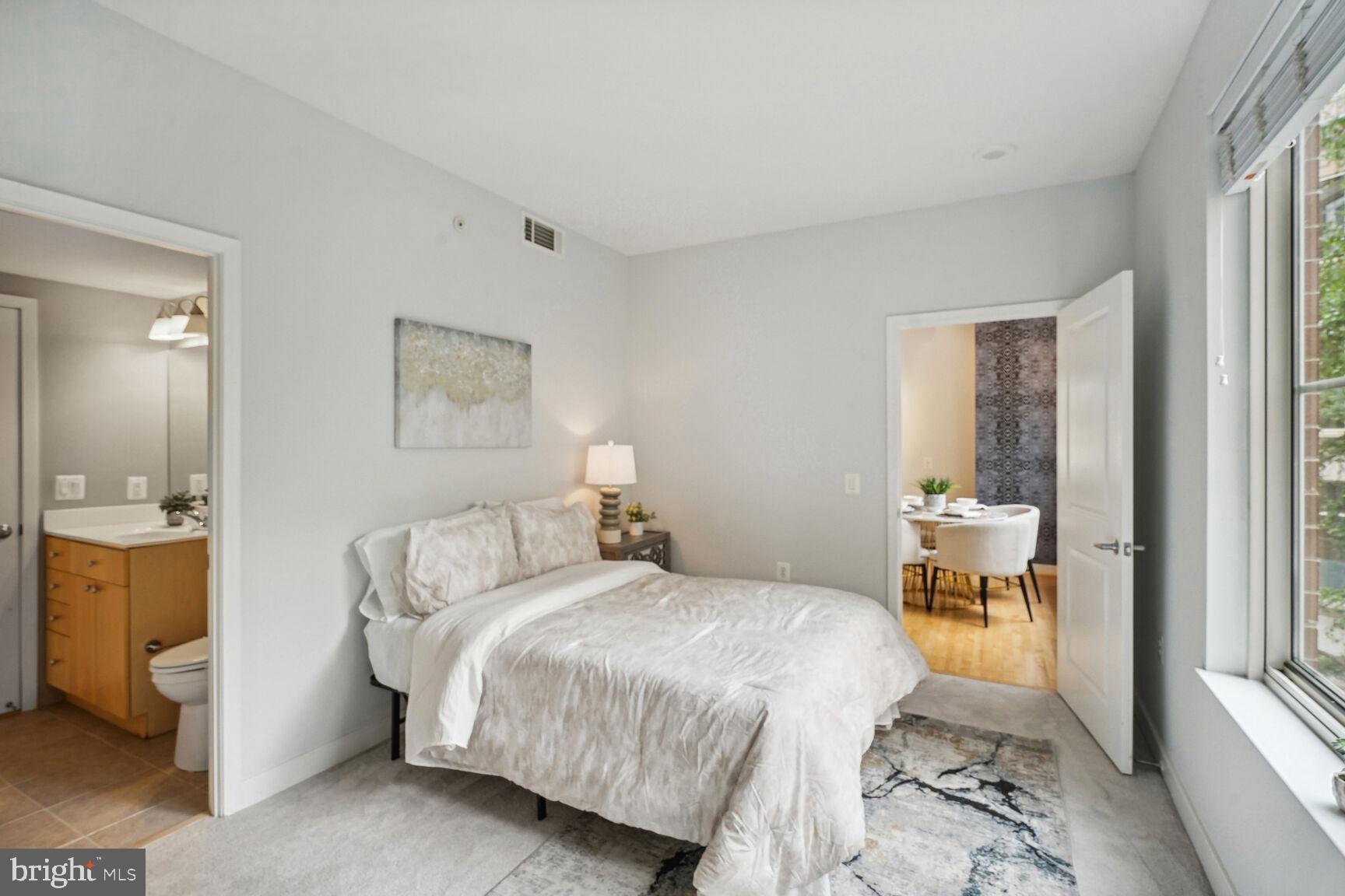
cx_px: 672
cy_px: 448
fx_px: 598
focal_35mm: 16
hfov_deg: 96.7
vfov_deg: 73.7
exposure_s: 1/40
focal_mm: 16
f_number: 9
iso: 640
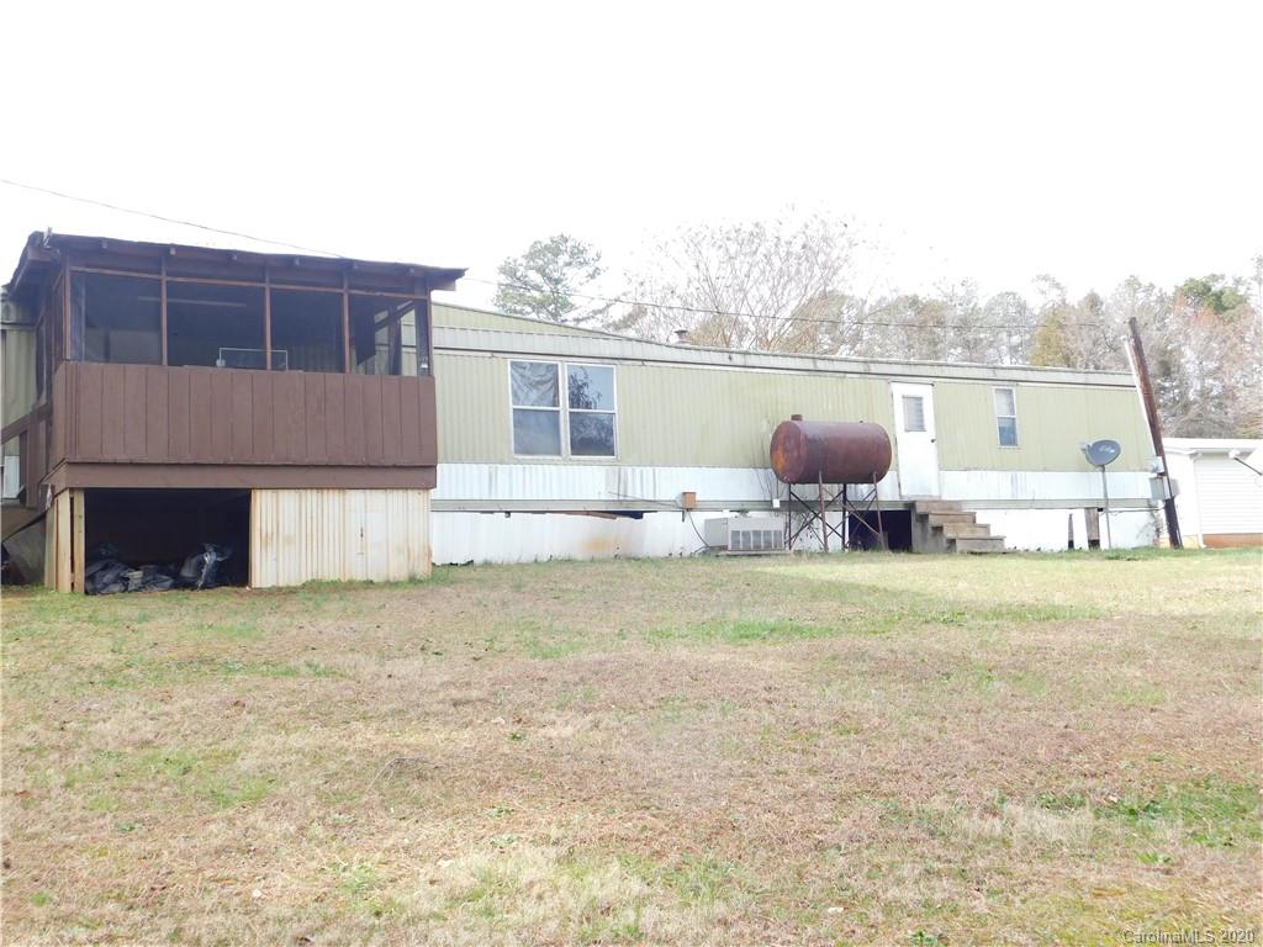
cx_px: 632
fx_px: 1313
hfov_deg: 51.4
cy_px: 474
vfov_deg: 39.7
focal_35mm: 36
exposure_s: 1/200
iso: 125
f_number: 3.5
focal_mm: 6.3
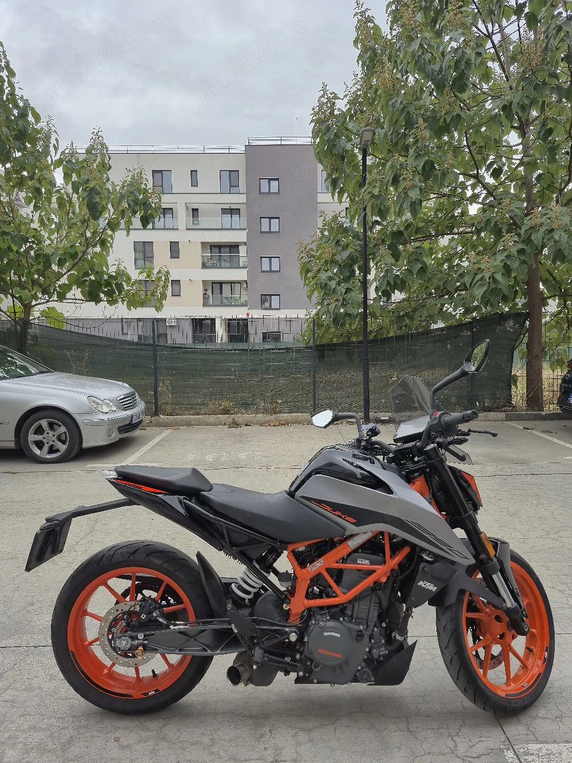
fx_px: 507
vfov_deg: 73.9
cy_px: 382
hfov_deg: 58.9
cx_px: 286
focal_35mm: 23
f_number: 1.8
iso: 25
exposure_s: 1/625
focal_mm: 5.4
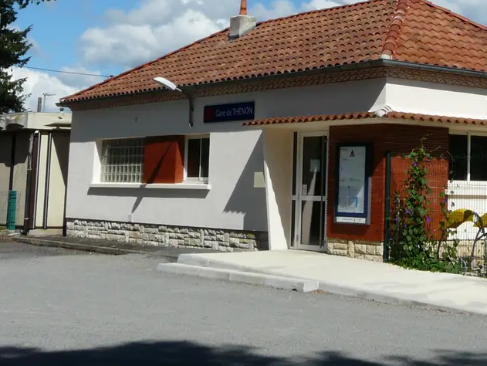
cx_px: 404
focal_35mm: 75
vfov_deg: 19.2
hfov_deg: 25.4
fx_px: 1056
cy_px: 24
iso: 100
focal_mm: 6
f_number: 8
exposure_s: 1/400
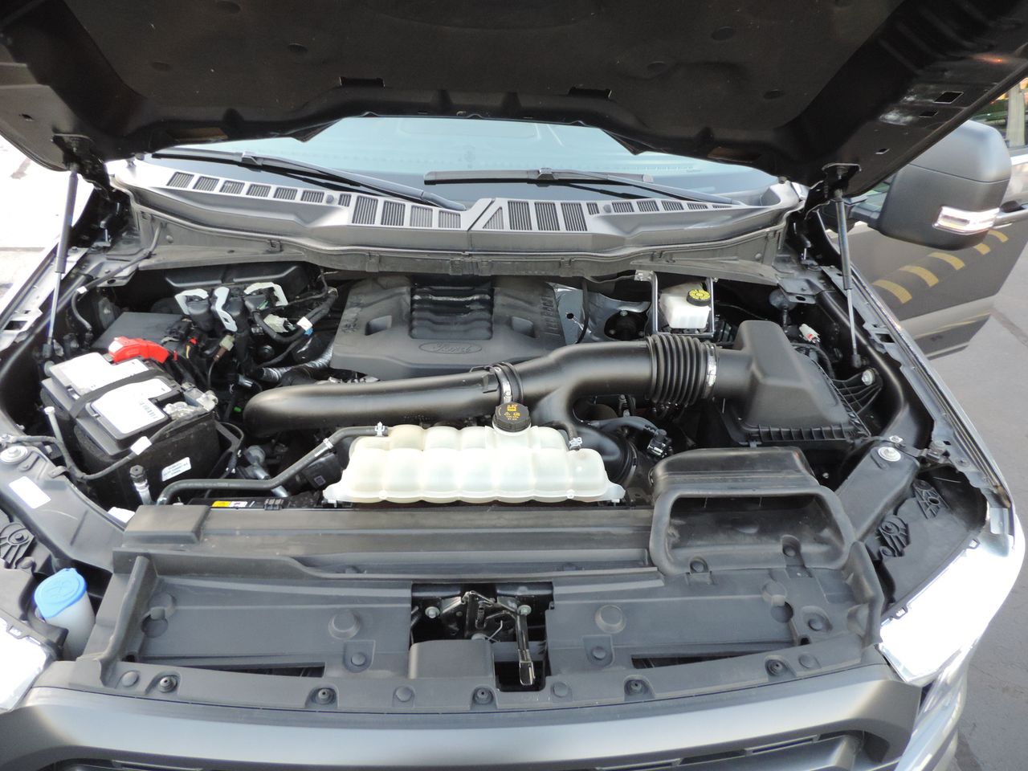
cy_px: 386
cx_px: 514
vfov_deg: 56.8
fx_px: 713
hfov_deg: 71.6
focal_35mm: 24
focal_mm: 4.3
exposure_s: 1/30
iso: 400
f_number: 3
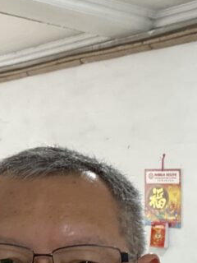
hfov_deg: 18.6
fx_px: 569
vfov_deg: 25.9
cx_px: -36
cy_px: 162
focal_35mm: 75
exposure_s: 1/50
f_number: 2.2
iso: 320
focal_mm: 2.71
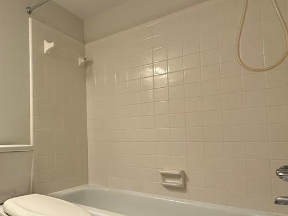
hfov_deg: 56.7
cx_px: 41
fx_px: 233
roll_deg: +0.4
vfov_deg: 49.5
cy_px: 128
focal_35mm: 28
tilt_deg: +3.2
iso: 160
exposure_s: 1/120
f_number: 2.2
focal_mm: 2.22
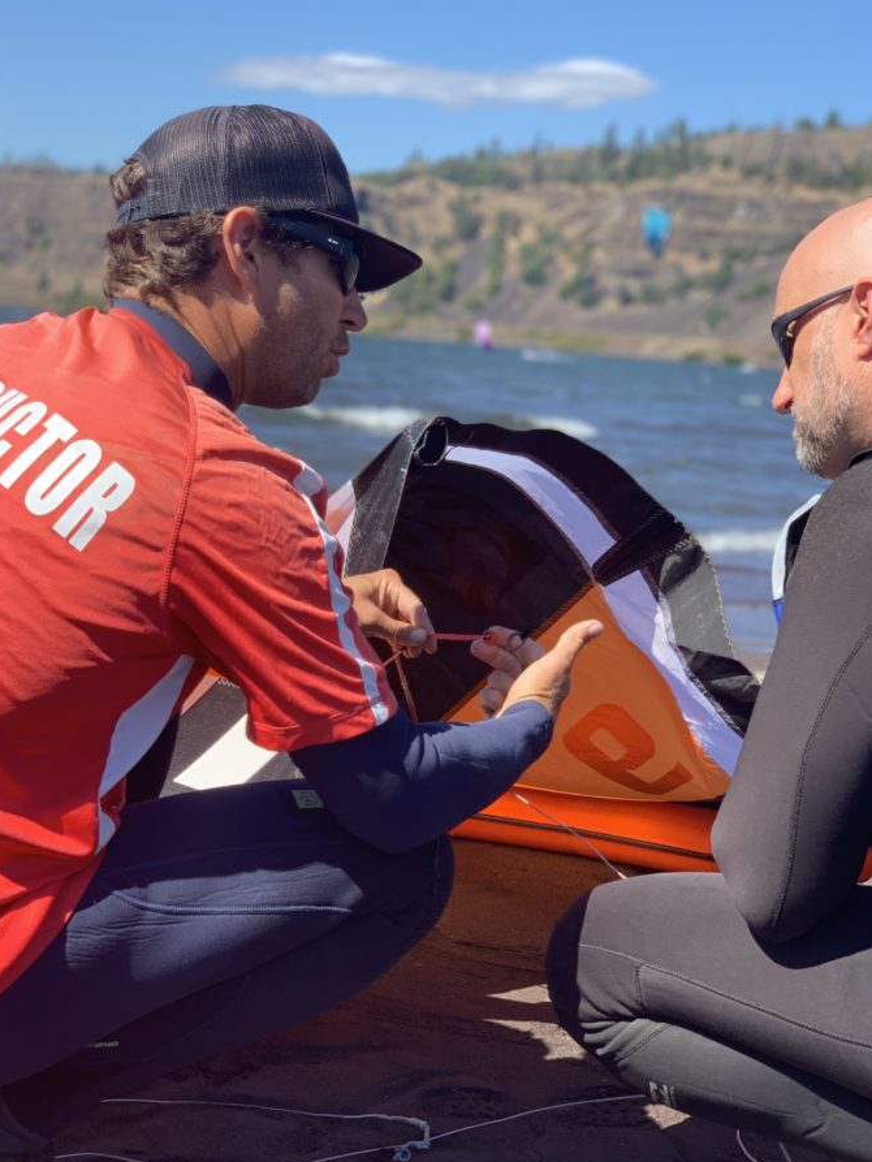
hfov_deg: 24.4
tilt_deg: -7.6
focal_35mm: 60
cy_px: 609
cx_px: 415
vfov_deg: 32.2
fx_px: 2015
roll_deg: -4.3
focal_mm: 6
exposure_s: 1/505
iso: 16
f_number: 2.4
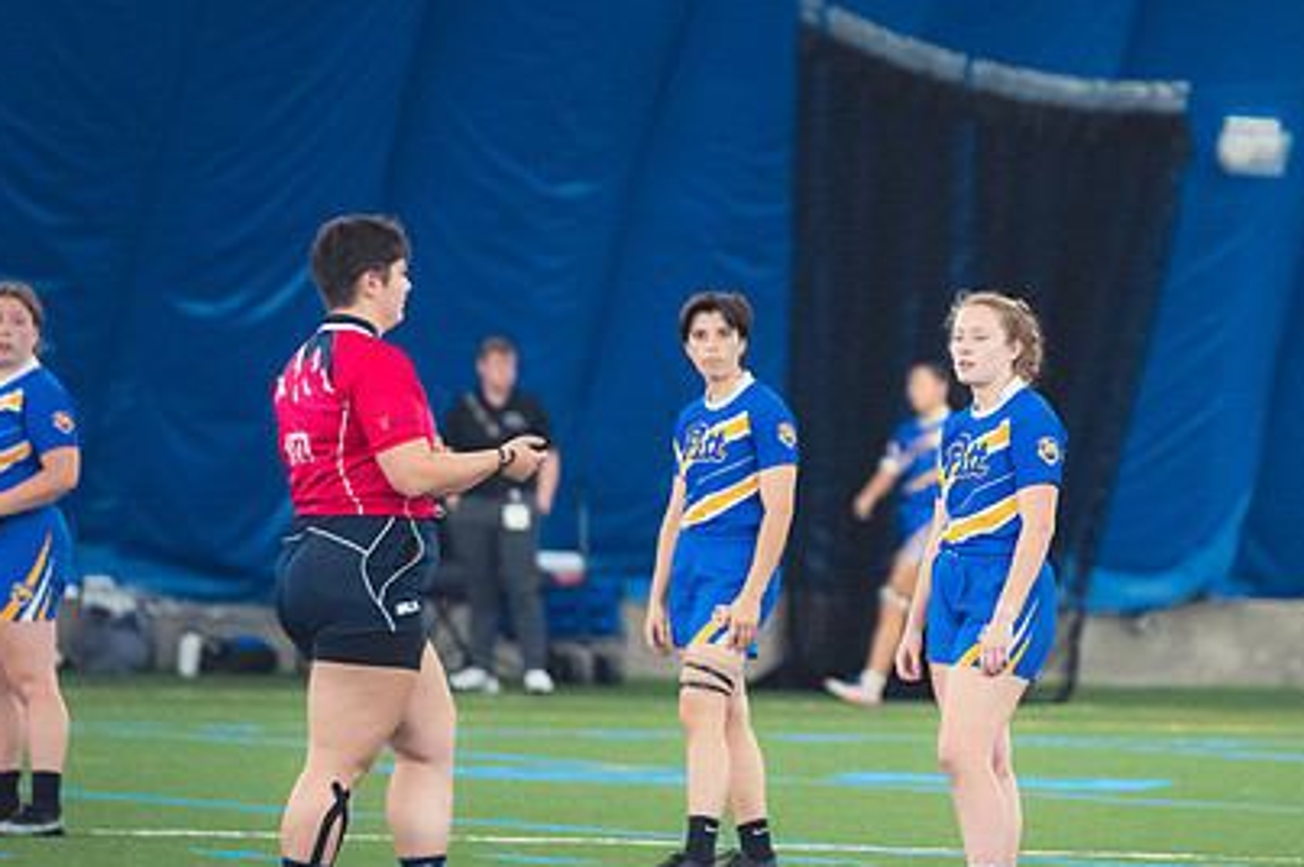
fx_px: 15635
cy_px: 518
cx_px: 919
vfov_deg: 3.2
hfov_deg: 4.8
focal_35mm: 432
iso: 5600
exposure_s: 1/320
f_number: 2.8
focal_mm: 200
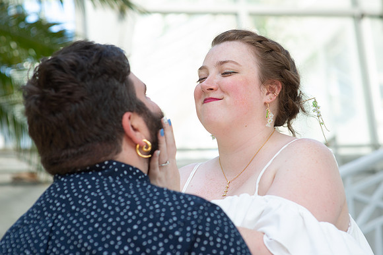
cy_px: 104
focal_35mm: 101
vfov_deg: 13.6
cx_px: 227
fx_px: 1070
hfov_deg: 20.3
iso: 400
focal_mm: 85
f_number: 3.5
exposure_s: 1/200
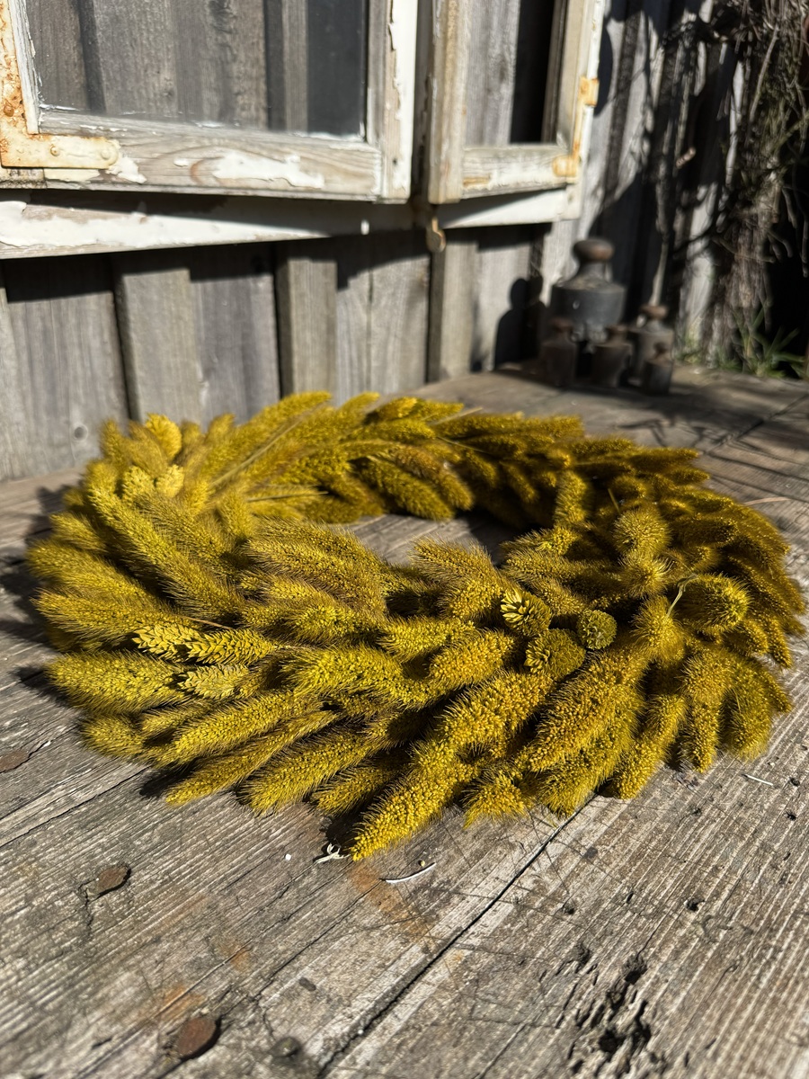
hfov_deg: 56.8
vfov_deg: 71.6
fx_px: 748
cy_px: 540
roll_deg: -2.9
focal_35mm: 24
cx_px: 404
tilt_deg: -26.4
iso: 80
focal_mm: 6.76
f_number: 1.78
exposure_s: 1/4310
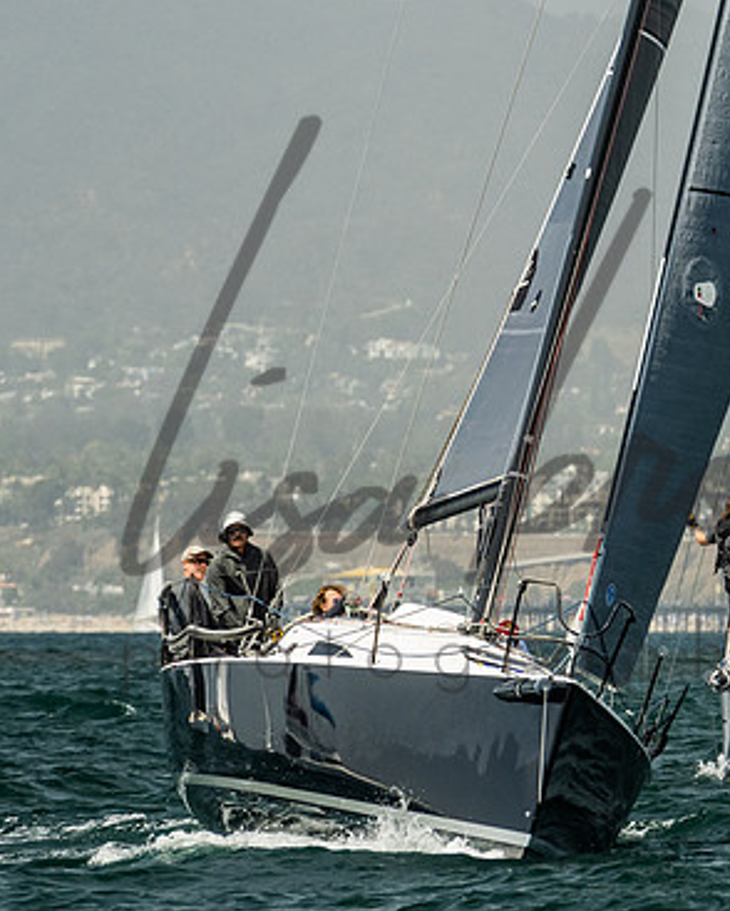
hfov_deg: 2.7
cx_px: 594
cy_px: 297
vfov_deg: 3.3
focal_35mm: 580
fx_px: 15651
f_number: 6.3
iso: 320
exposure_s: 1/640
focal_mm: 200
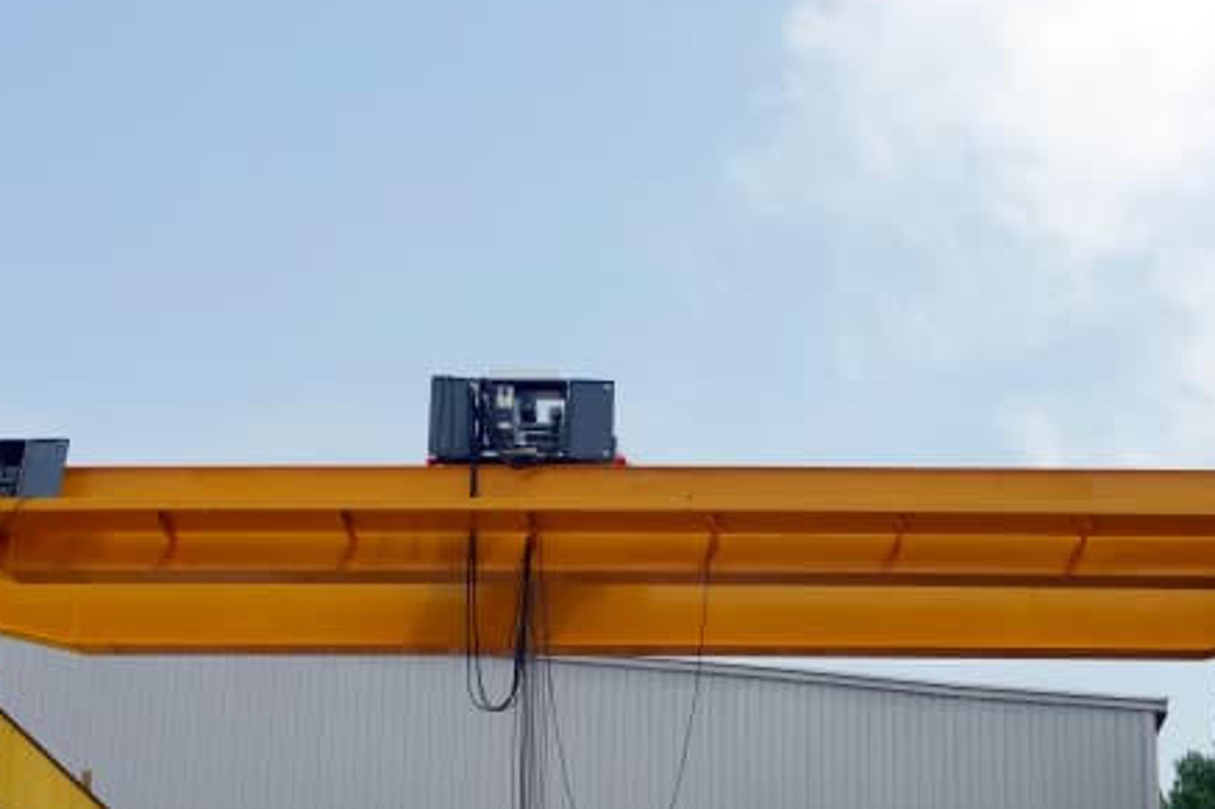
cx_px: 692
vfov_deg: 15.8
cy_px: 610
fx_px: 2901
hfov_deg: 23.6
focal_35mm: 86
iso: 125
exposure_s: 1/500
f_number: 5.6
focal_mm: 17.4
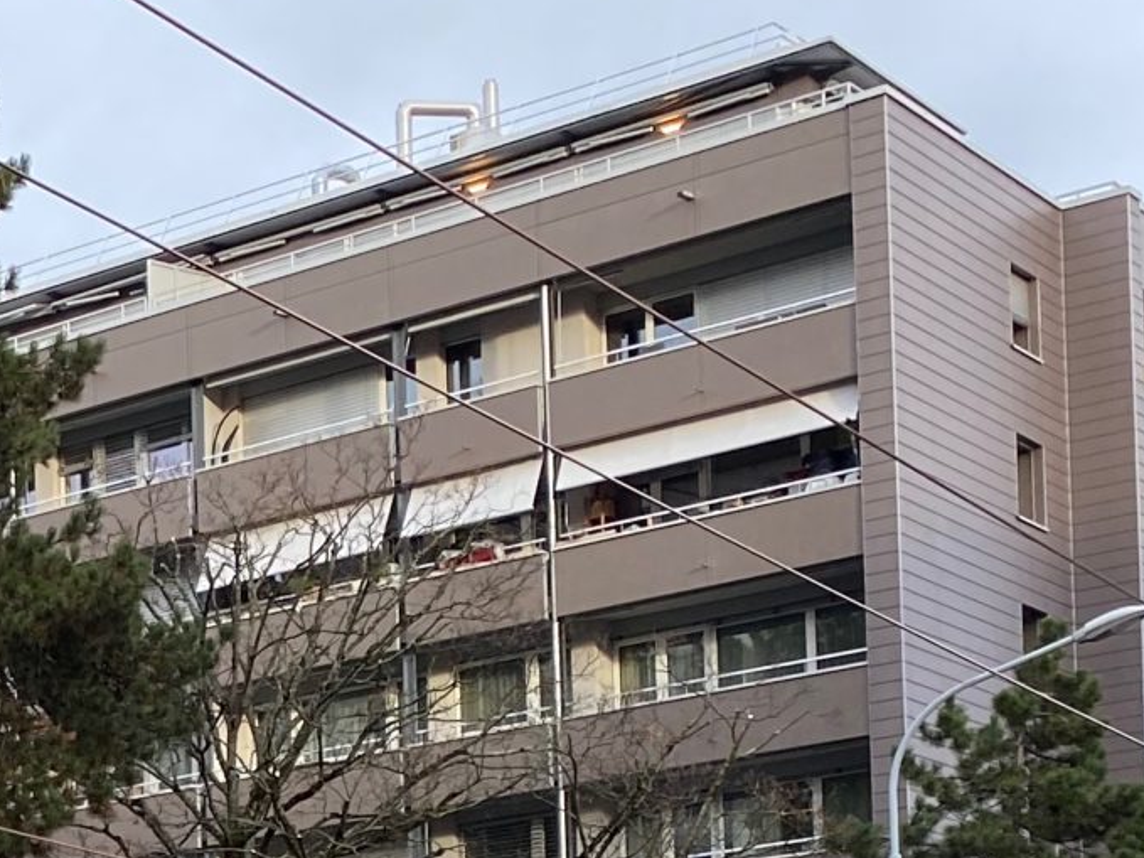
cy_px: 1406
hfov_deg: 17.7
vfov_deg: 13.9
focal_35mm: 98
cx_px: -630
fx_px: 3238
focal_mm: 4.25
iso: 64
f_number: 1.8
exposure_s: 1/122
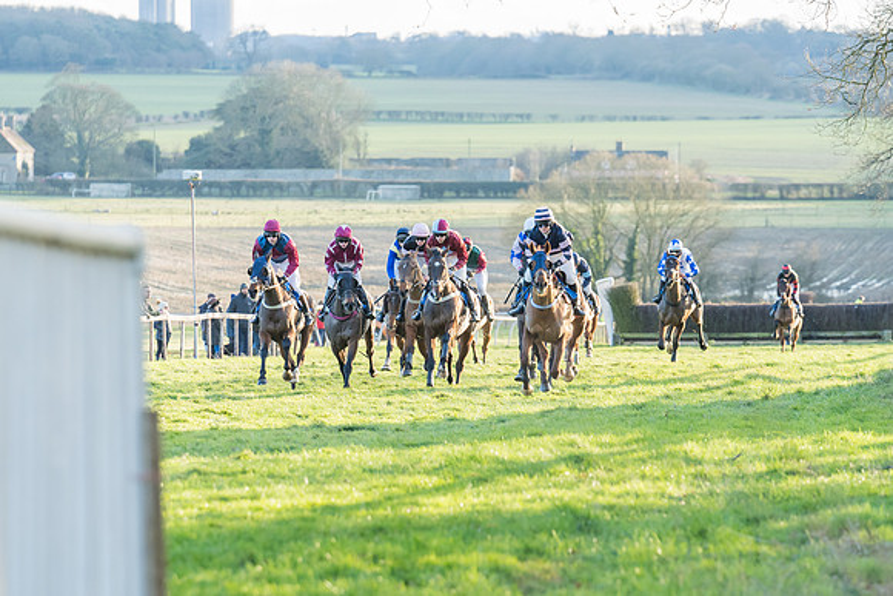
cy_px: 294
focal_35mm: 305
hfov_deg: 6.7
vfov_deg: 4.5
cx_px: 444
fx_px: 7576
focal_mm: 200
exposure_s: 1/500
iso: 800
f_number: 4
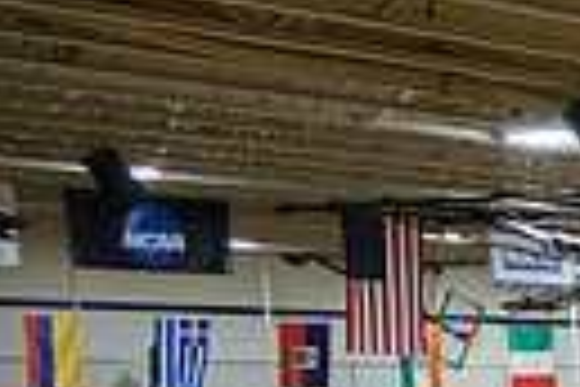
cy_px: 677
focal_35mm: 108
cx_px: 1290
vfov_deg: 11.8
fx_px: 1740
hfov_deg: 14.4
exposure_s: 1/100
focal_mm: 16
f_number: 3.2
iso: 1250
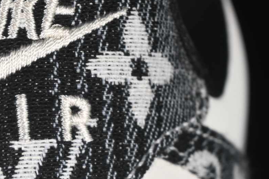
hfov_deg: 7.7
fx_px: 1987
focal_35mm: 266
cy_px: 248
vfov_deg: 5.1
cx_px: 9
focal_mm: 50
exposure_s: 1/60
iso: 160
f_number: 6.3
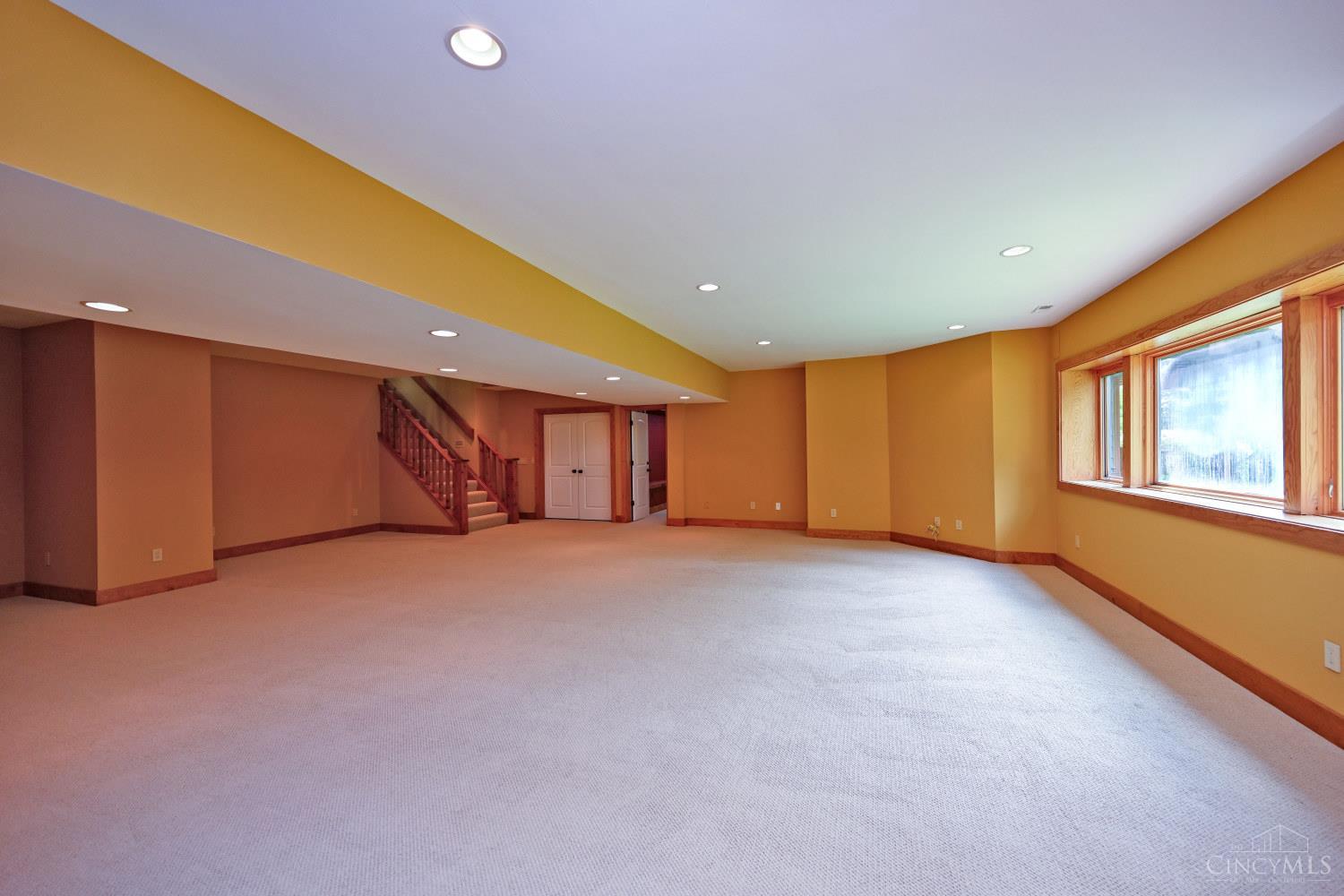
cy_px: 448
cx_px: 672
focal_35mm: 14
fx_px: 523
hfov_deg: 104.3
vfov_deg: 81.2
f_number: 4
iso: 280
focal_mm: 14
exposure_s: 1/60
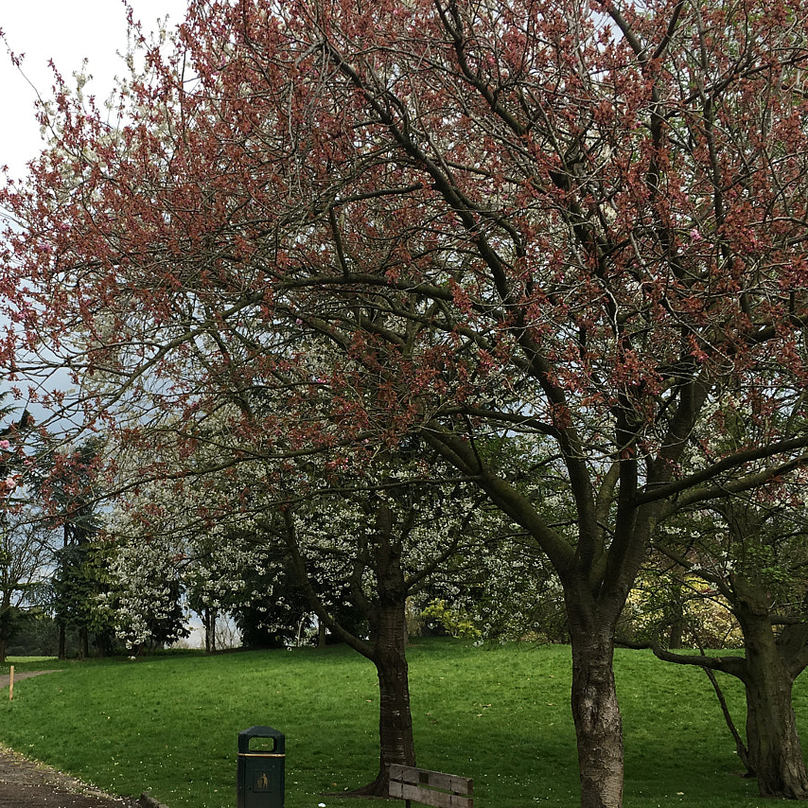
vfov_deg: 35.3
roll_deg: -0.8
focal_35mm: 48
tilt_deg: +8.2
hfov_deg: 34.5
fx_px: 1268
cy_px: 478
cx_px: 188
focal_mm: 4.15
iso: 25
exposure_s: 1/152
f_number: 2.2
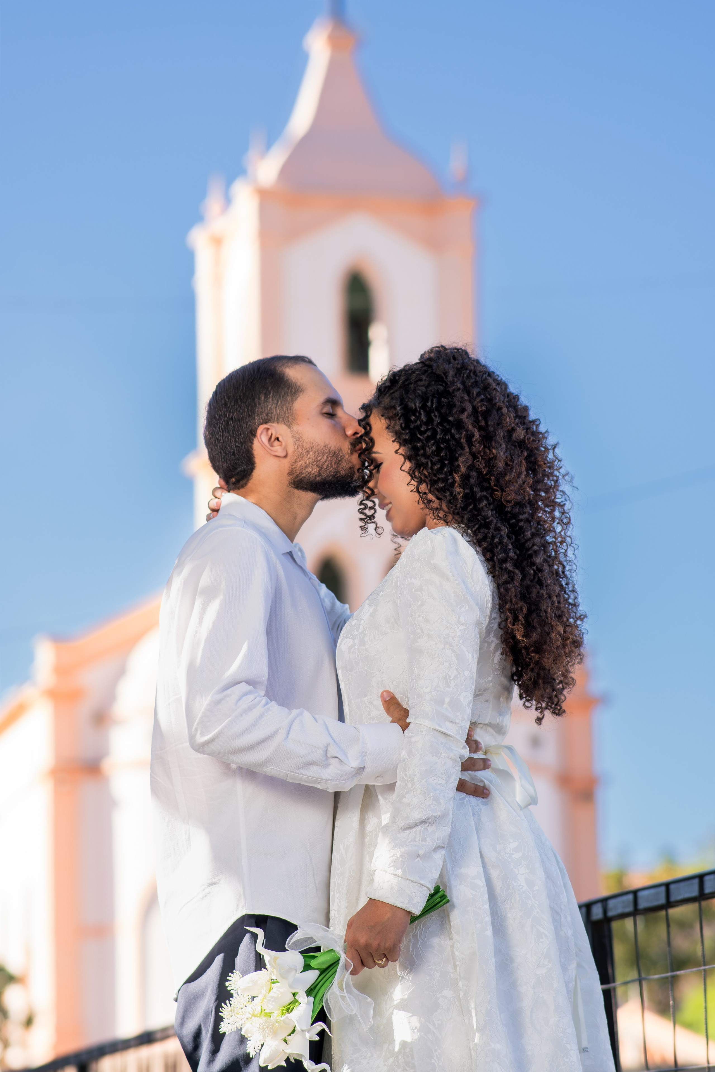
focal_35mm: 128
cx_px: 358
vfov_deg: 16.1
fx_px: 3798
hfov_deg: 10.8
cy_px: 536
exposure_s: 1/500
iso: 100
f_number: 2.5
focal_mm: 85
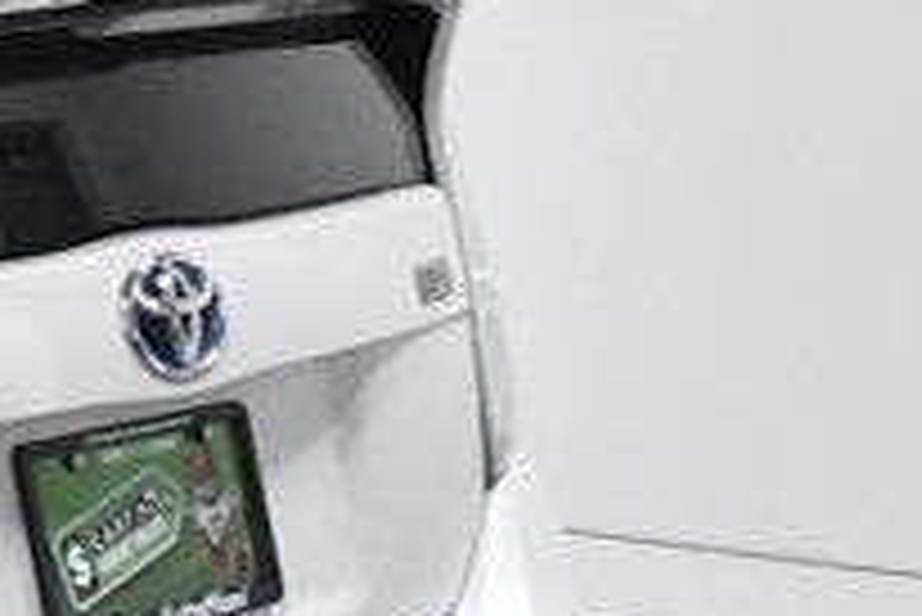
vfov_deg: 7.6
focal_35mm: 180
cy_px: 335
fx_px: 4613
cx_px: -1228
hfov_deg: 10.1
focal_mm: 24
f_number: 4.5
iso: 2500
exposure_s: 1/640
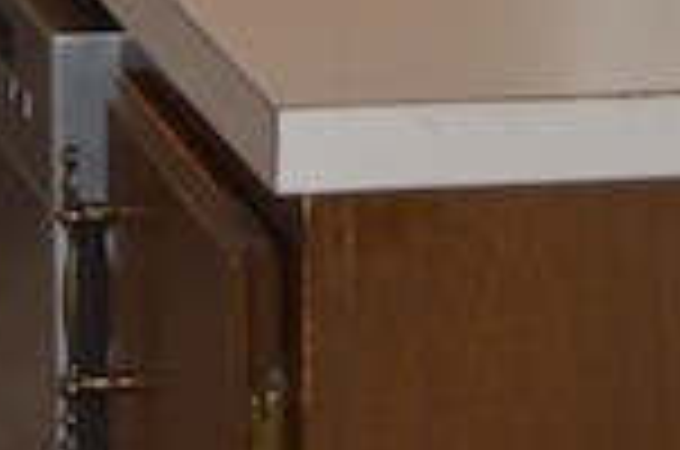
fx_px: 5372
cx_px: -432
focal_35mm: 285
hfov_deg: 7.1
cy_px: -961
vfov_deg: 4.6
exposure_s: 1/80
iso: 400
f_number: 4.5
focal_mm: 28
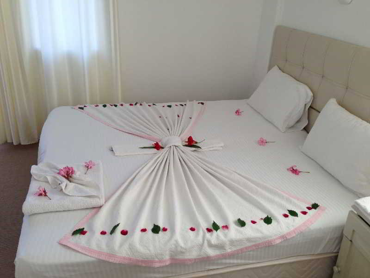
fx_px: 353
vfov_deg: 42.9
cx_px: 185
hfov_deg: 55.4
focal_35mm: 33
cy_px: 139
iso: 50
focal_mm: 4.13
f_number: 2.4
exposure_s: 1/120
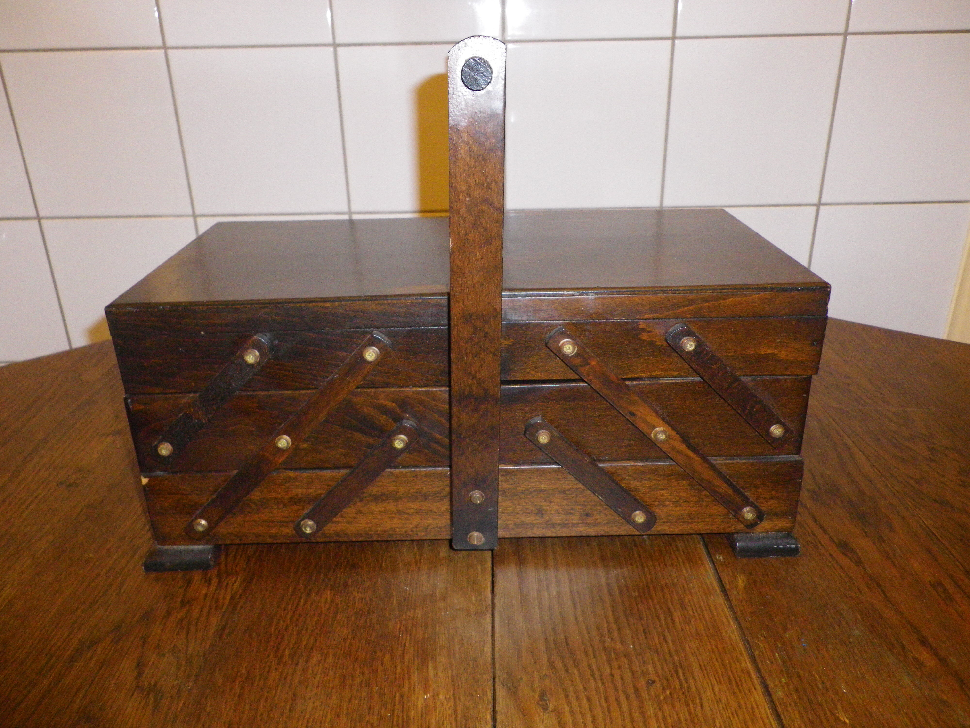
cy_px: 364
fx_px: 785
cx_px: 485
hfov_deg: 63.4
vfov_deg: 49.7
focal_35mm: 28
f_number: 2.6
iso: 400
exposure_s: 1/60
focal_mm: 4.9
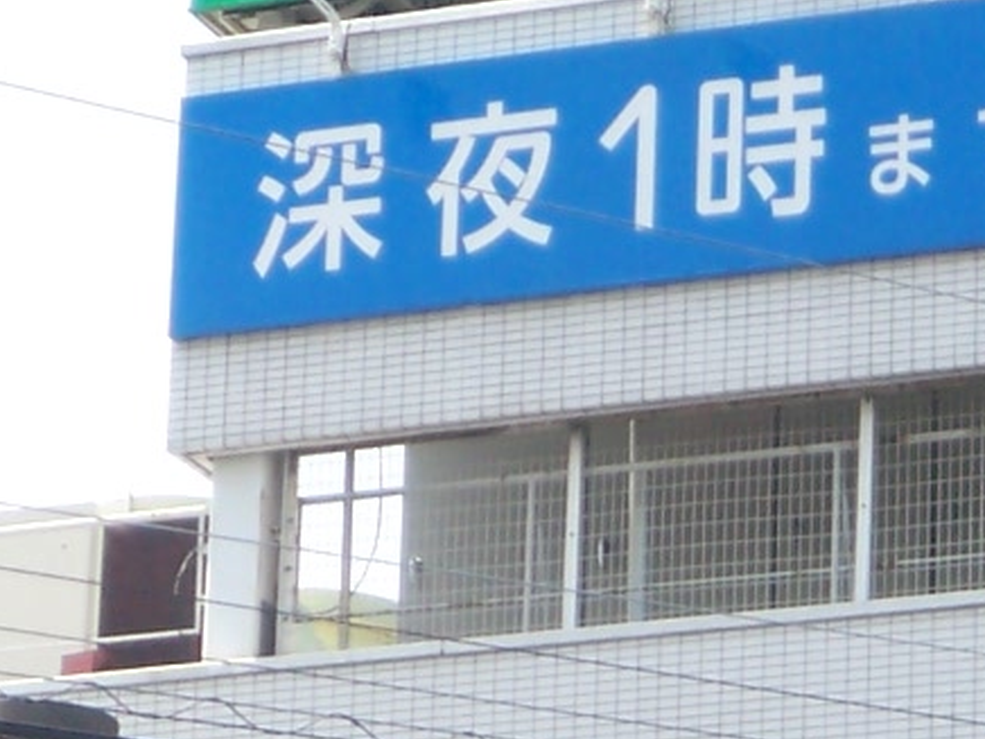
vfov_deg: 8.0
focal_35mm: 183
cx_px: 1362
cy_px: 1042
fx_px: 5207
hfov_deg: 10.5
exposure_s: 1/200
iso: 50
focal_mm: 6.4
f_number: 3.9
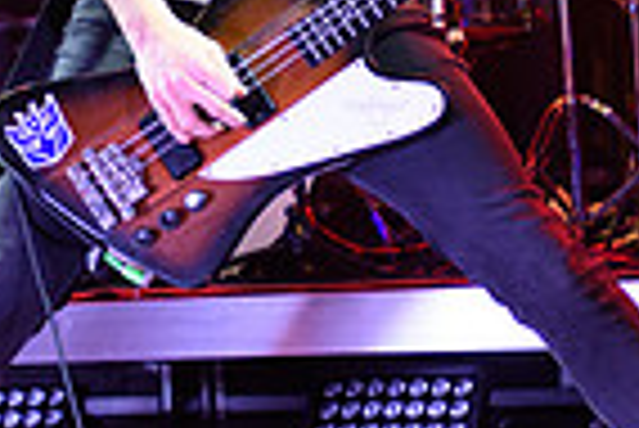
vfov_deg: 9.5
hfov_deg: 14.3
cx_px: 333
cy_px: -79
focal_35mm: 143
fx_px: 2541
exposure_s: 1/640
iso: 2000
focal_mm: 35
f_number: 2.8
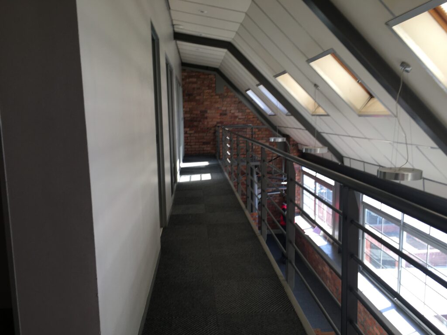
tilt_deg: -8.0
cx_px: 224
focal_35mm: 29
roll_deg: +2.2
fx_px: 374
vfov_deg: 48.2
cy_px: 168
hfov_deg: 61.7
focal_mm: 4.15
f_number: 2.2
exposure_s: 1/100
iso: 25
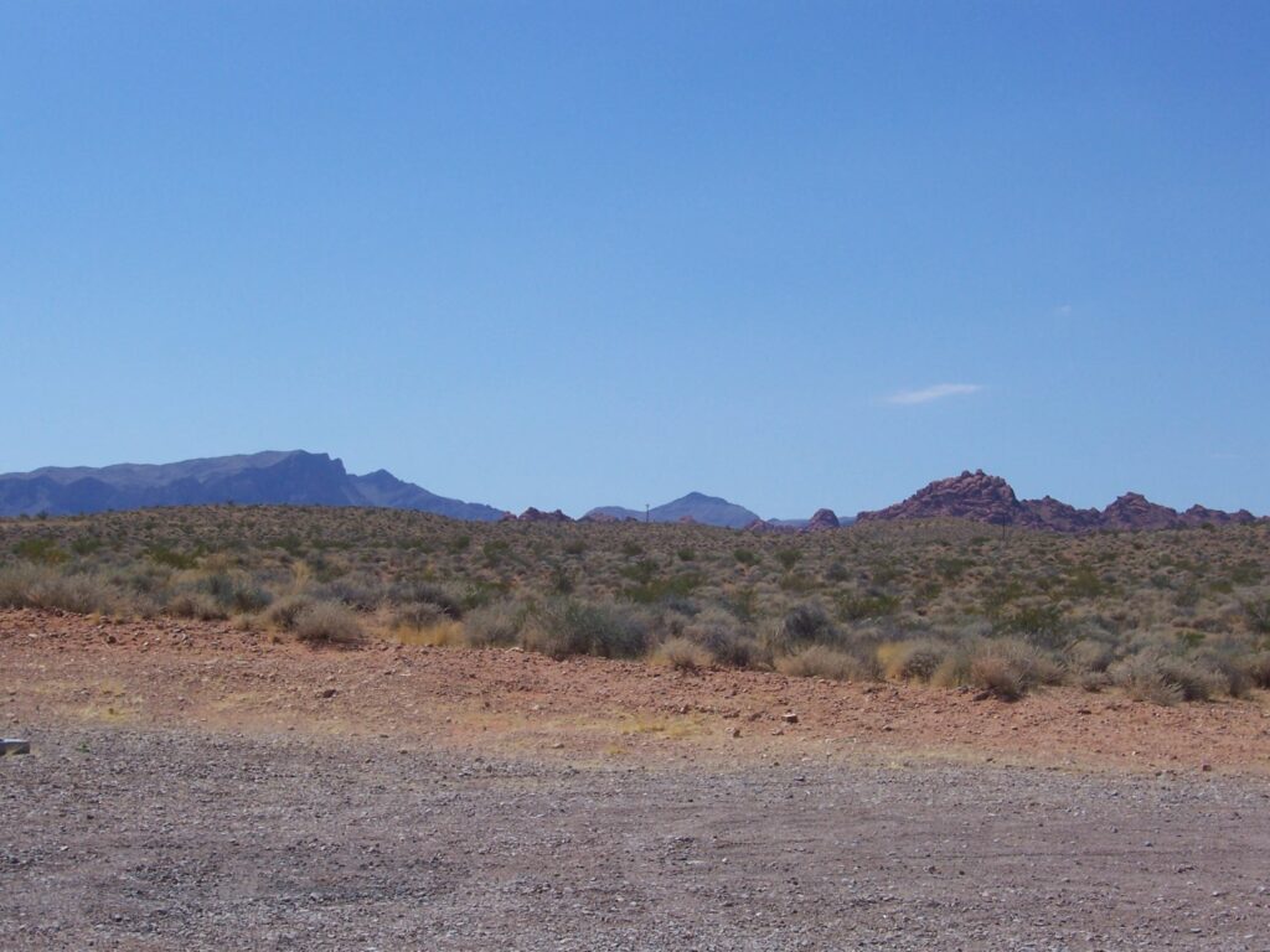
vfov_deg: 22.3
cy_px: 476
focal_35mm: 66
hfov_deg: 29.4
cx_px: 635
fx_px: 2421
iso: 80
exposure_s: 1/500
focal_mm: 10.8
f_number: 6.7
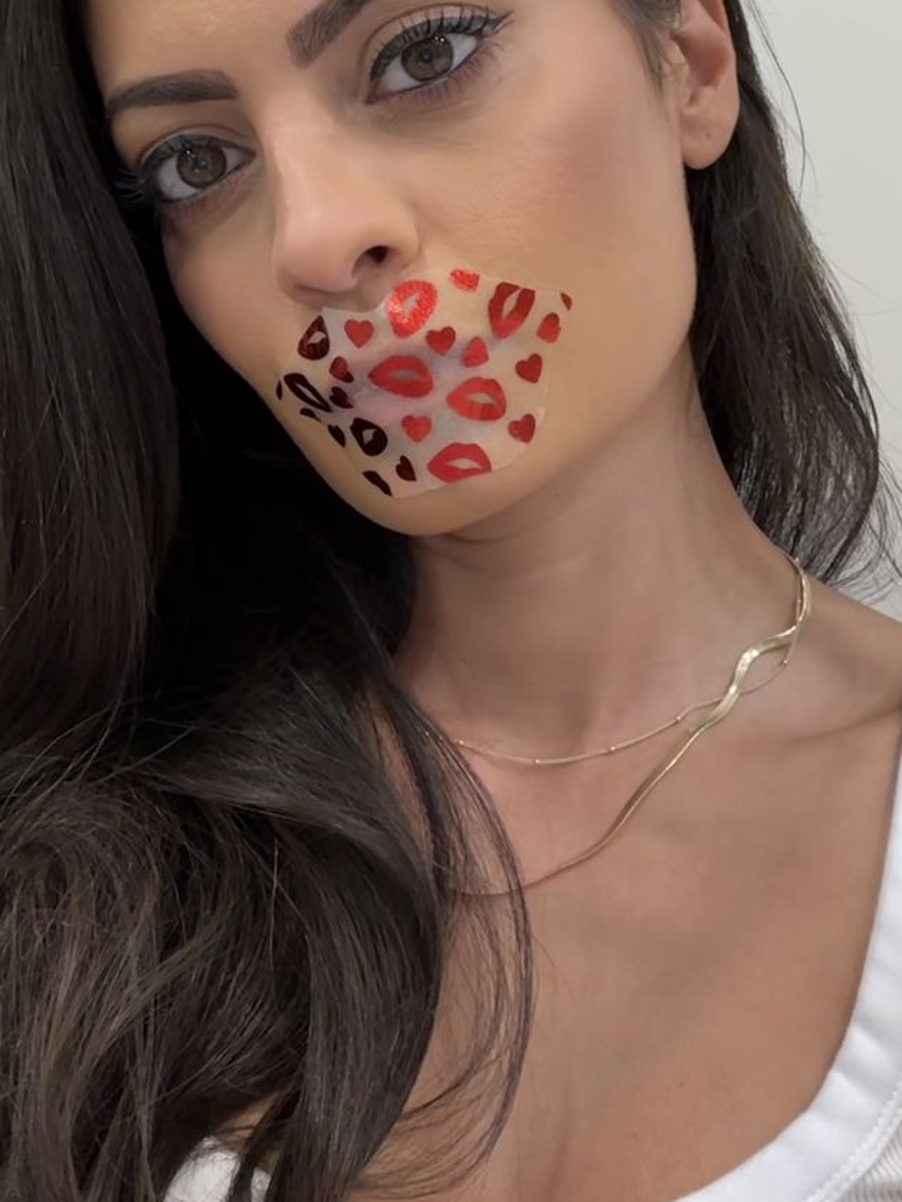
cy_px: 373
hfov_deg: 29.7
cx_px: 400
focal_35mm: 49
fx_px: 1702
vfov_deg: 38.3
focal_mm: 2.69
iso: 160
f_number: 1.9
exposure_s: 1/60
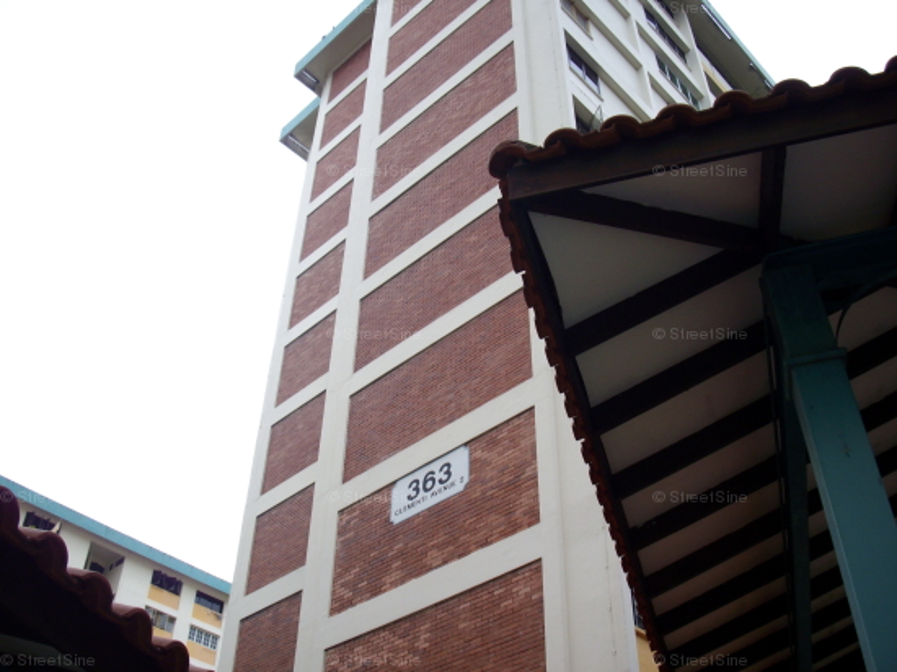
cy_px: 336
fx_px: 958
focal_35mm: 37
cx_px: 448
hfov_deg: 50.2
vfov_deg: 38.6
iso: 80
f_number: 5.6
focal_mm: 6.2
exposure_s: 1/80
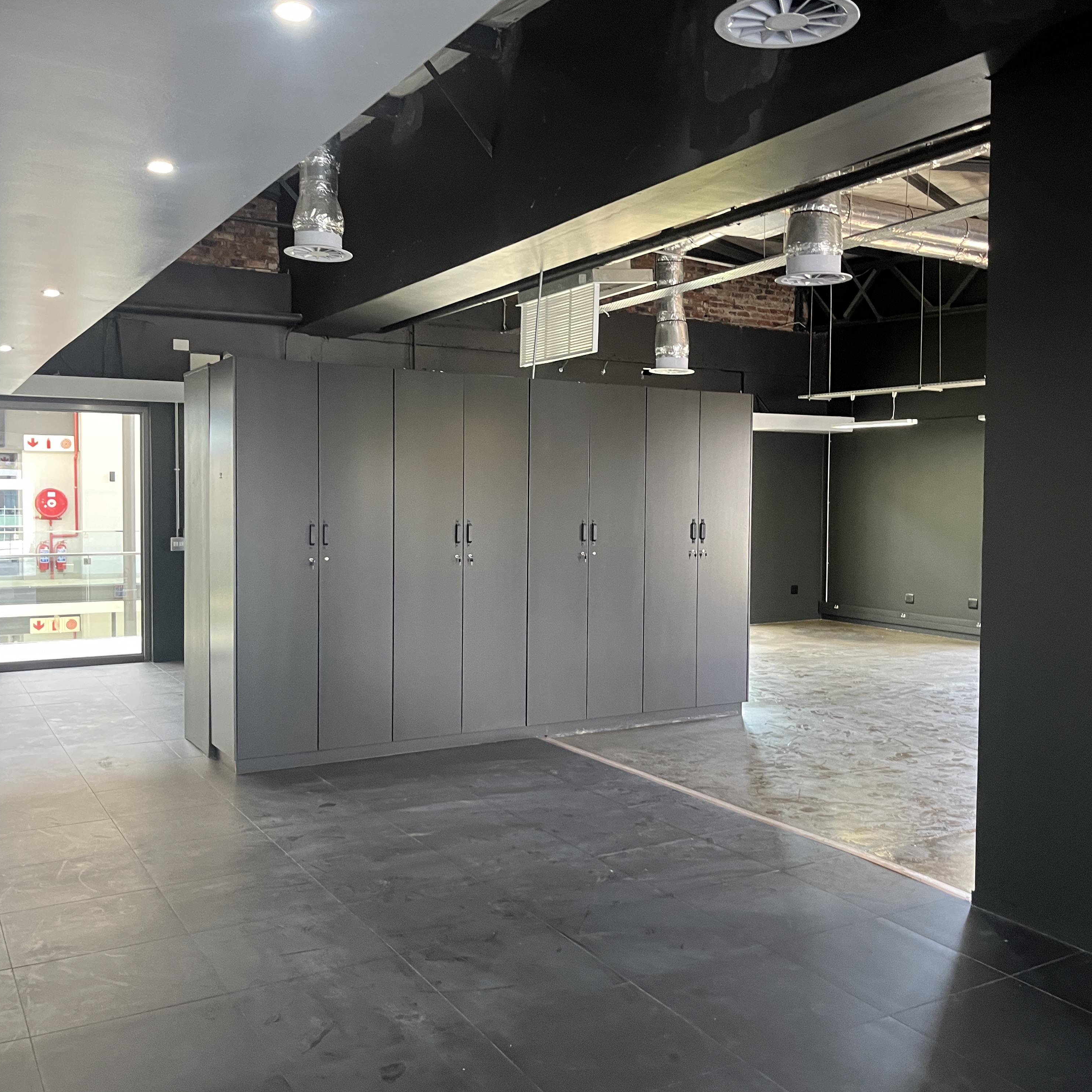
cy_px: 550
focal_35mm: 31
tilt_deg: -3.8
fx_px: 1106
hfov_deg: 52.5
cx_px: 580
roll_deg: -2.1
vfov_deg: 52.5
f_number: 1.6
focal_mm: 5.1
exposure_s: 1/50
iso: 320
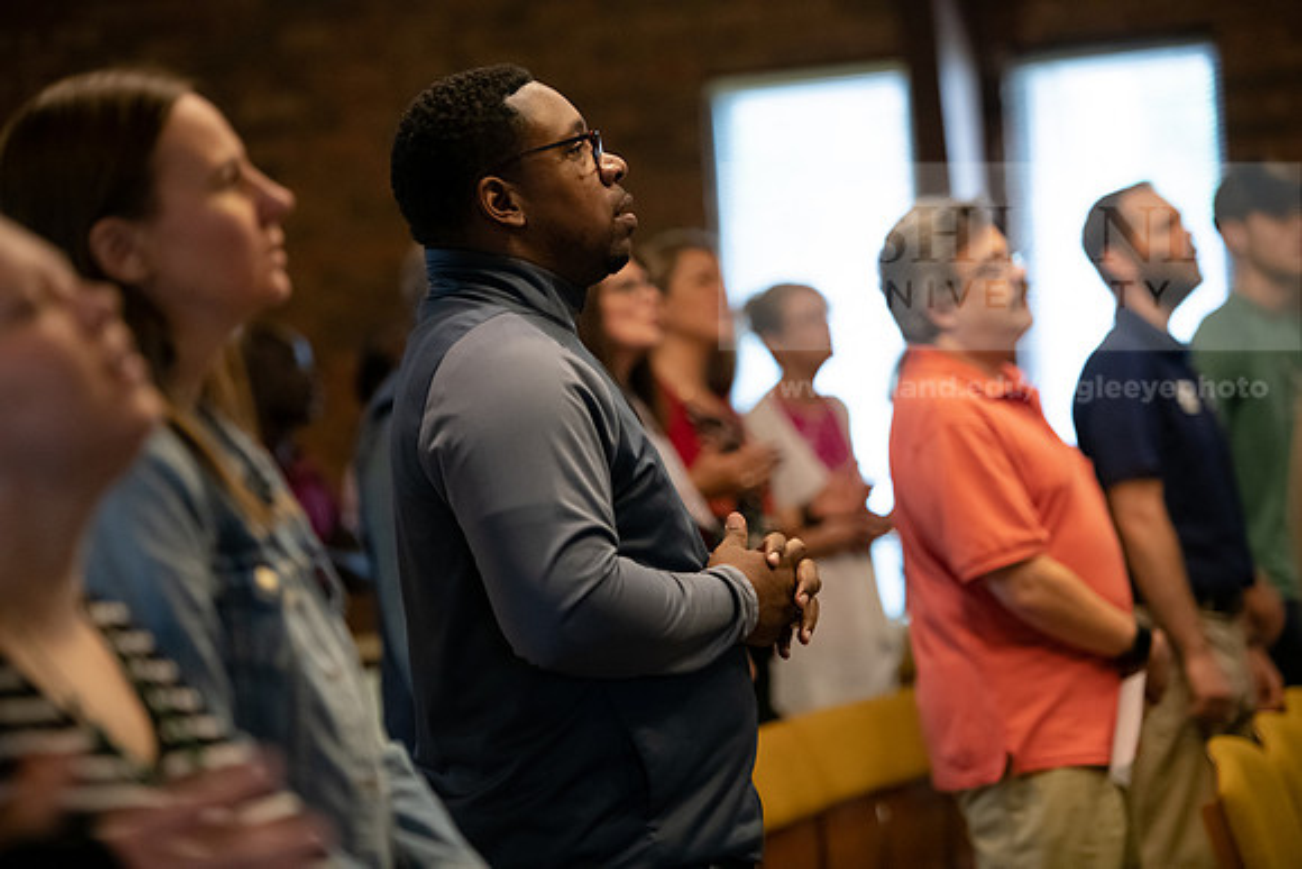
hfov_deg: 15.8
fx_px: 4703
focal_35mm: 130
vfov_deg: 10.6
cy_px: 434
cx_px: 651
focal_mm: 130
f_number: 2.8
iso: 2500
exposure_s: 1/250
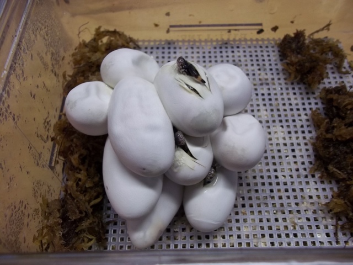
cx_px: 176
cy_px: 132
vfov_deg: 44.2
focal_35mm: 32
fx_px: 326
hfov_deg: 56.8
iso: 87
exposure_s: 1/30
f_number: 2.9
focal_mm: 5.7
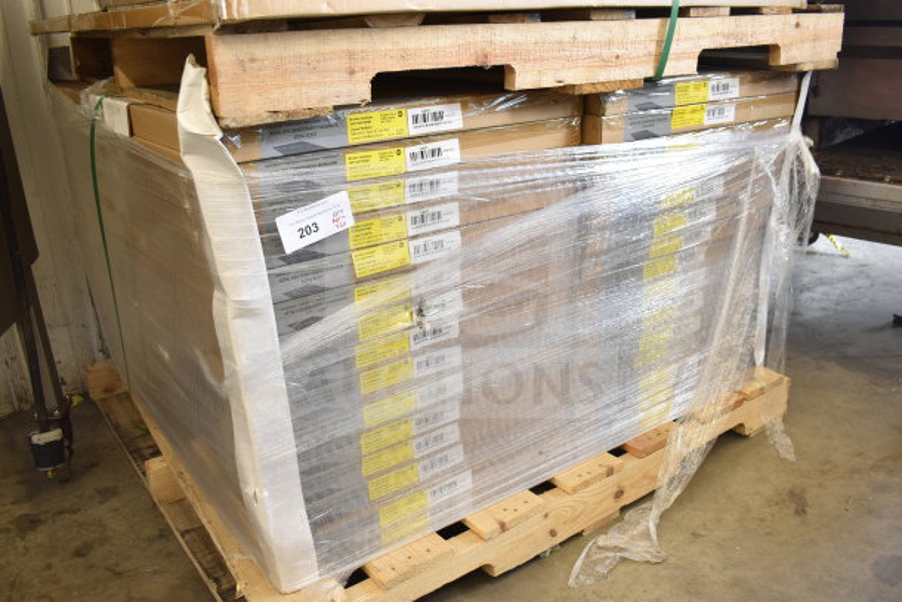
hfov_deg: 61.9
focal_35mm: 30
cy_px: 301
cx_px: 451
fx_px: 752
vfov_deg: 43.6
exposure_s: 1/30
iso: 400
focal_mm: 20
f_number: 3.8
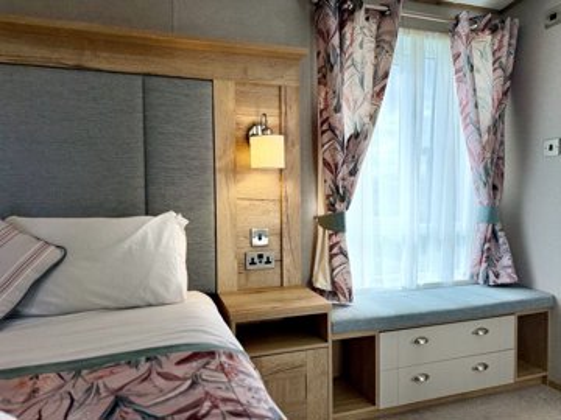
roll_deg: +0.5
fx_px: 389
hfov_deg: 71.6
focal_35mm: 24
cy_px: 210
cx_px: 280
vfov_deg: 56.8
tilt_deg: -1.7
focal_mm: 6.76
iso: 100
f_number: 1.78
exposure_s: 1/632
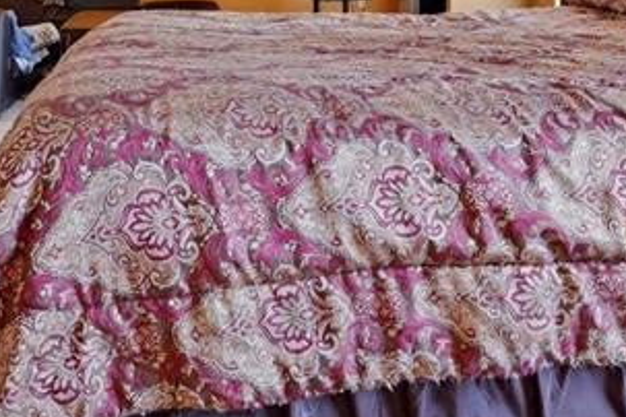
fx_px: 939
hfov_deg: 36.7
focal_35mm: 54
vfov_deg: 23.3
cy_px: -60
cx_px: 240
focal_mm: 16
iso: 250
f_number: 8
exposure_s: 1/125
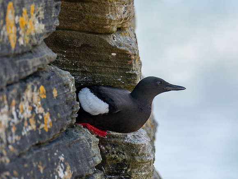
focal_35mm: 707
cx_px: 140
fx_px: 4859
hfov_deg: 2.8
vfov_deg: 2.1
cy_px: 74
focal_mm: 300
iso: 640
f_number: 4
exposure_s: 1/1250
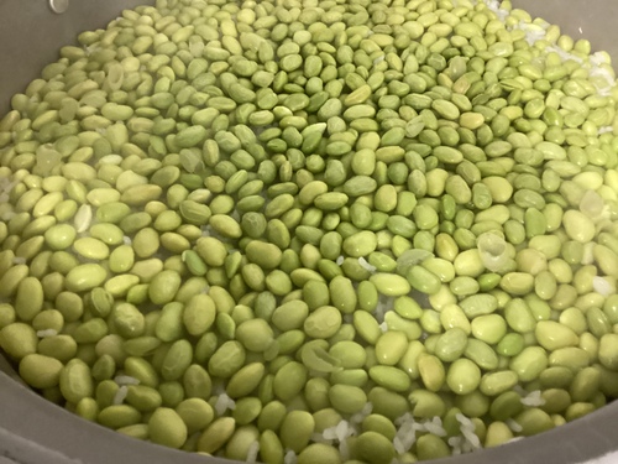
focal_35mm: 31
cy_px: 232
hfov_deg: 58.4
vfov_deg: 45.4
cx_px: 309
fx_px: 553
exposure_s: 1/30
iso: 320
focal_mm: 3.3
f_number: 2.4
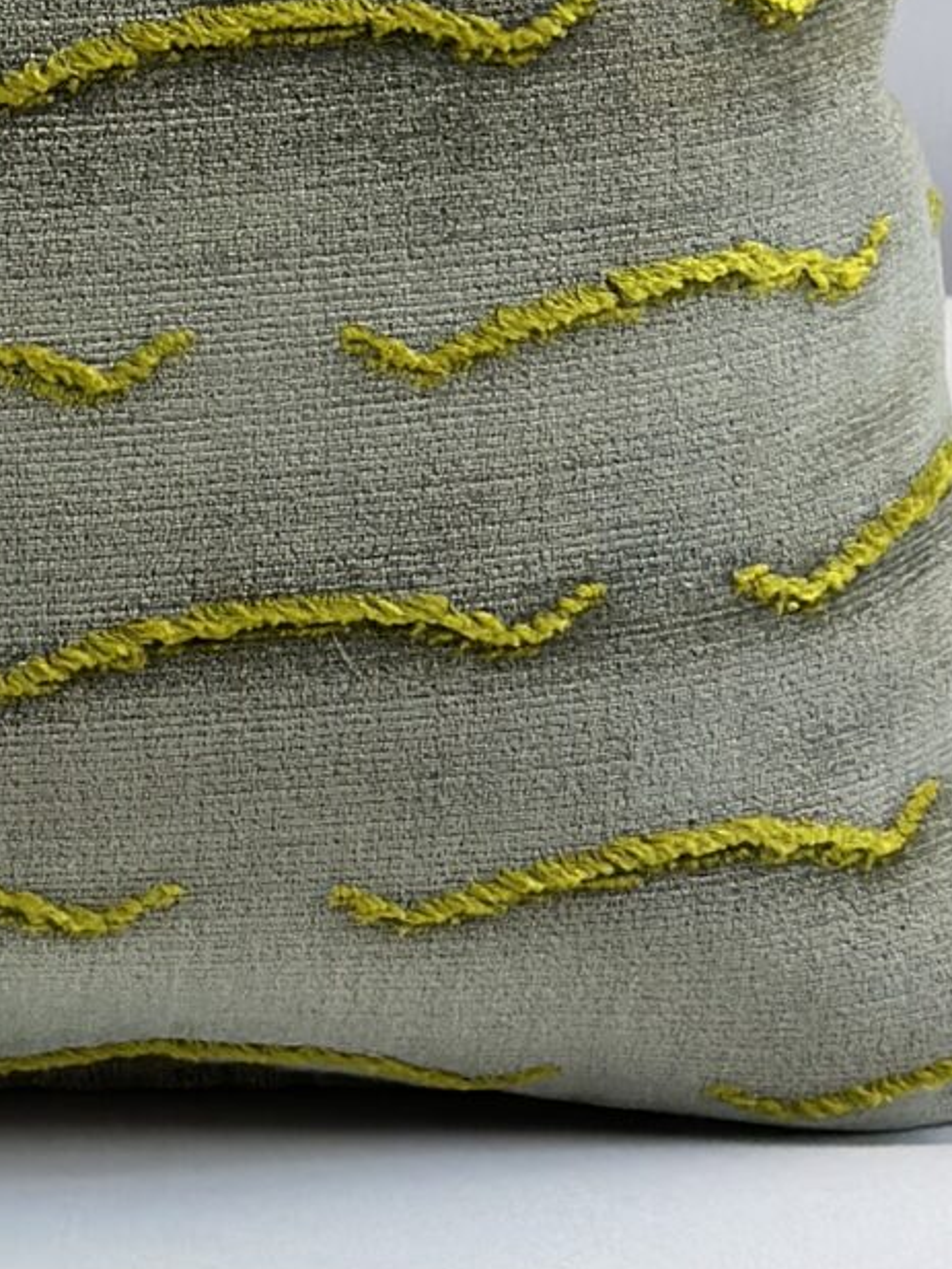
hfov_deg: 7.3
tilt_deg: -9.3
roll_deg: -0.4
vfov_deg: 9.8
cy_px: -325
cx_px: -578
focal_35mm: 199
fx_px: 7295
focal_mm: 6.86
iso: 80
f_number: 1.78
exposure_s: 1/248
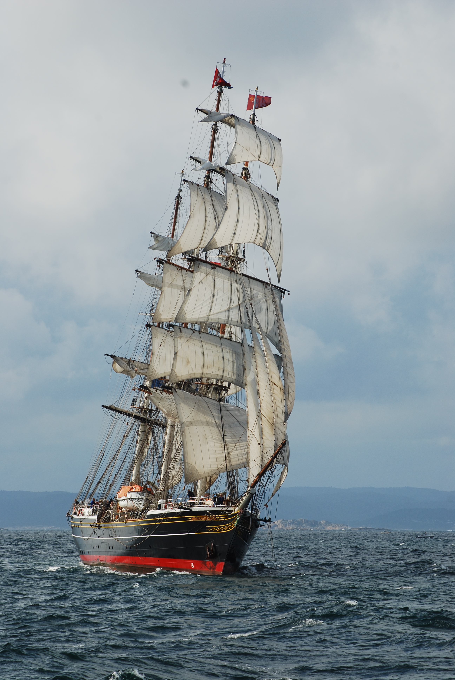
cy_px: 340
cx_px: 228
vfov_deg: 10.5
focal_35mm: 195
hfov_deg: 7.1
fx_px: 3686
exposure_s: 1/250
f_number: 10
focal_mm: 130
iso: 100
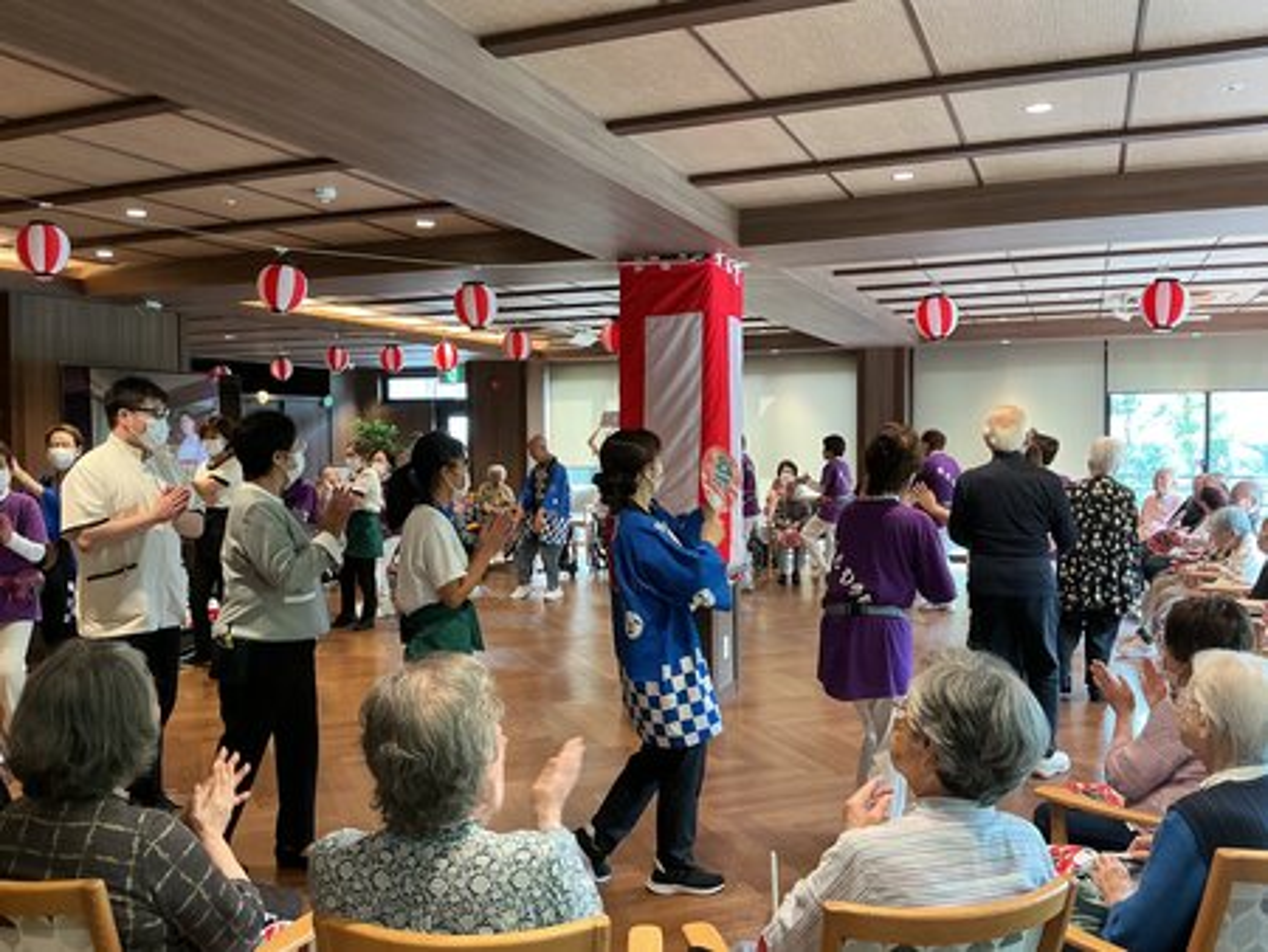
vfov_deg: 48.3
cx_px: 634
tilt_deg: -2.8
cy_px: 476
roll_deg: +0.7
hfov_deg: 61.6
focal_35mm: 29
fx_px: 1063
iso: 125
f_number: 1.8
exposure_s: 1/50
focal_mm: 3
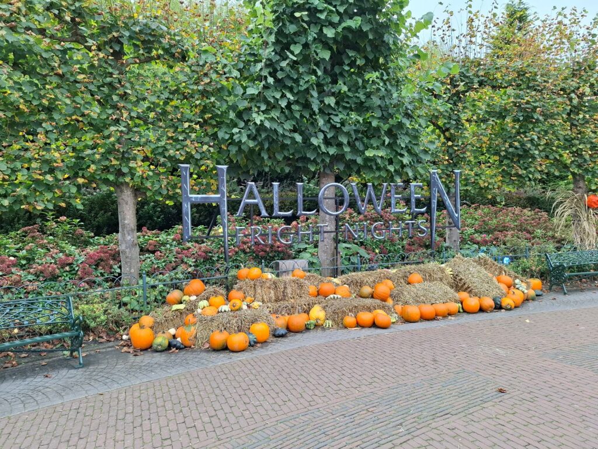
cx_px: 299
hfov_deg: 73.9
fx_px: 397
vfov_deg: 58.9
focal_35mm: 23
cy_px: 224
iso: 50
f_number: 1.8
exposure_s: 1/192
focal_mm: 5.54
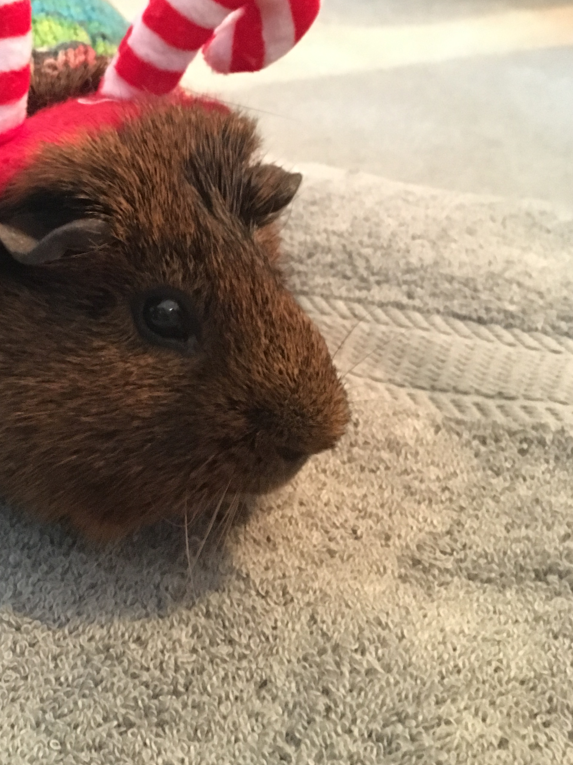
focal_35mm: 46
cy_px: 230
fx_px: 1015
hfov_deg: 31.0
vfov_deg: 40.5
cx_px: 141
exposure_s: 1/15
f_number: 2.2
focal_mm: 4.15
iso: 1000
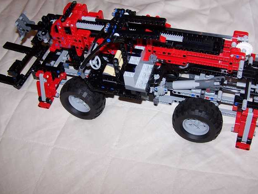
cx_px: 142
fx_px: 365
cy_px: 82
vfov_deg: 29.6
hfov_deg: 38.9
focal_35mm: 49
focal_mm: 6.3
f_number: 2.8
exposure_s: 1/60
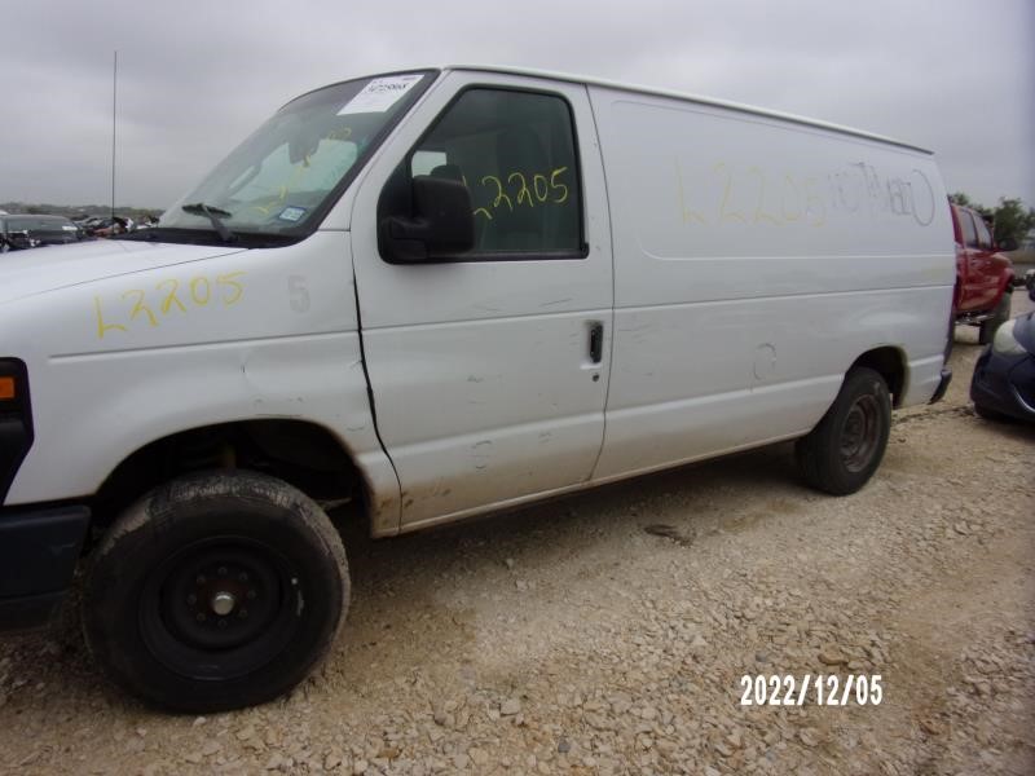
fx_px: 718
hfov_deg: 71.6
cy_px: 388
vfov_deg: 56.8
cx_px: 518
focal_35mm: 24
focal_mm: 4.3
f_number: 3.3
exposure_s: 1/1100
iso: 80
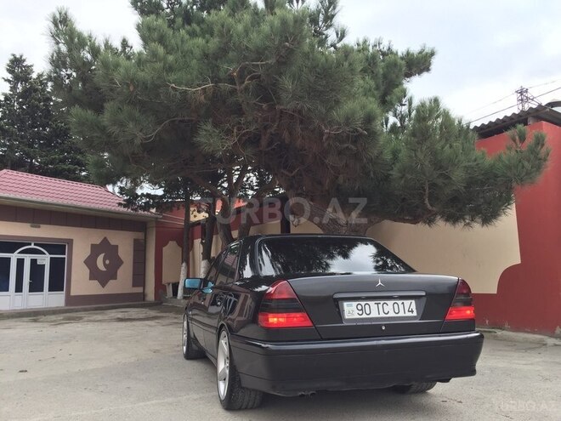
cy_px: 210
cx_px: 280
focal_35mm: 29
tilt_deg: +8.4
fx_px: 470
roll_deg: +0.1
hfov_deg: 61.7
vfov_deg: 48.2
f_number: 2.2
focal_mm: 4.15
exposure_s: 1/363
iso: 32
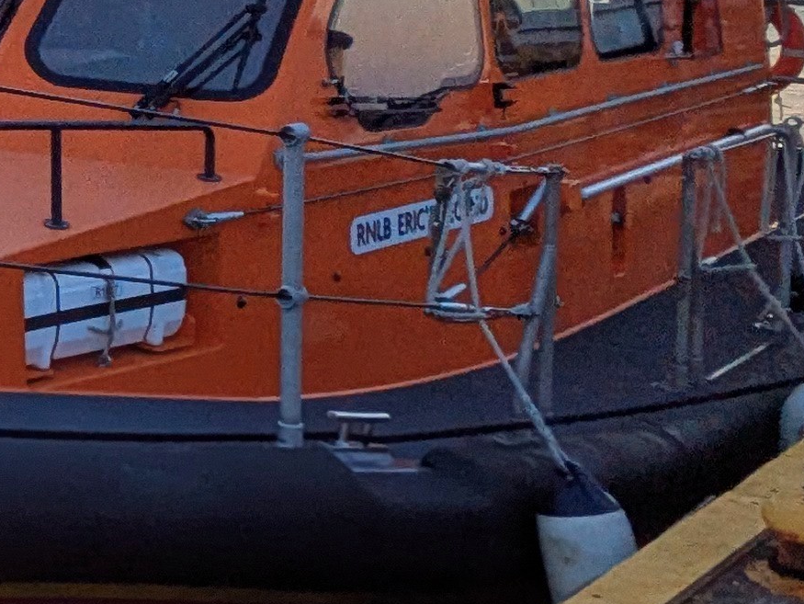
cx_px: -561
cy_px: 48
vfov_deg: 19.5
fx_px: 1719
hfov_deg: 20.4
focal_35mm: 74
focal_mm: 1.83
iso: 39
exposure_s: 1/678
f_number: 2.2
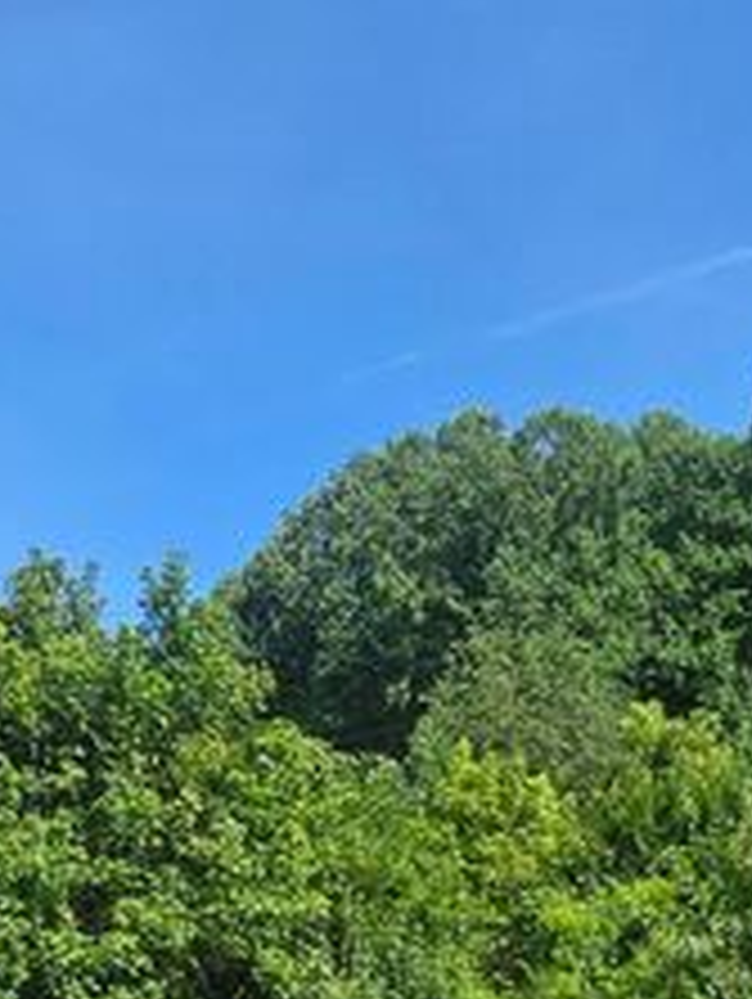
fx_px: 1127
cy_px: 1132
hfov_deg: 36.5
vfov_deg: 38.4
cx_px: 495
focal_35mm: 39
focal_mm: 2.2
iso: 50
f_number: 2.2
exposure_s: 1/1756
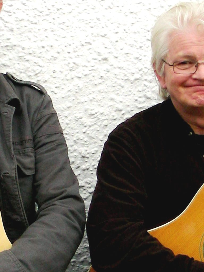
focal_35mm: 76
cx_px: 85
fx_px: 597
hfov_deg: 19.4
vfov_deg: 25.7
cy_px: 141
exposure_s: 1/239
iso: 50
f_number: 4
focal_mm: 6.3
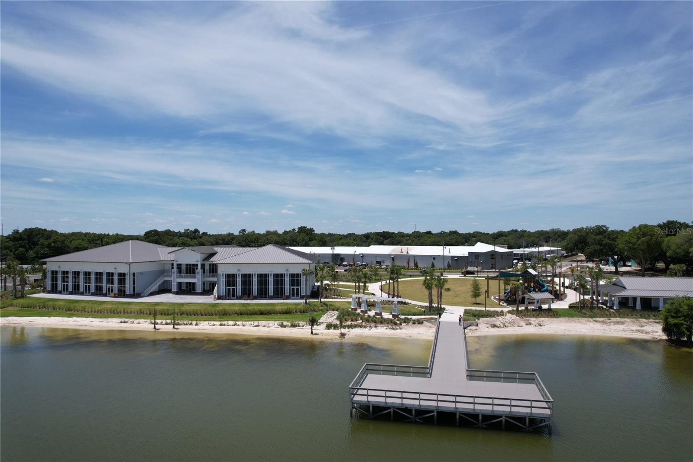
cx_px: 346
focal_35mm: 22
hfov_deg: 78.6
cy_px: 231
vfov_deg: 57.2
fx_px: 423
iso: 100
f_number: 2.8
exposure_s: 1/3000
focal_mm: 8.38
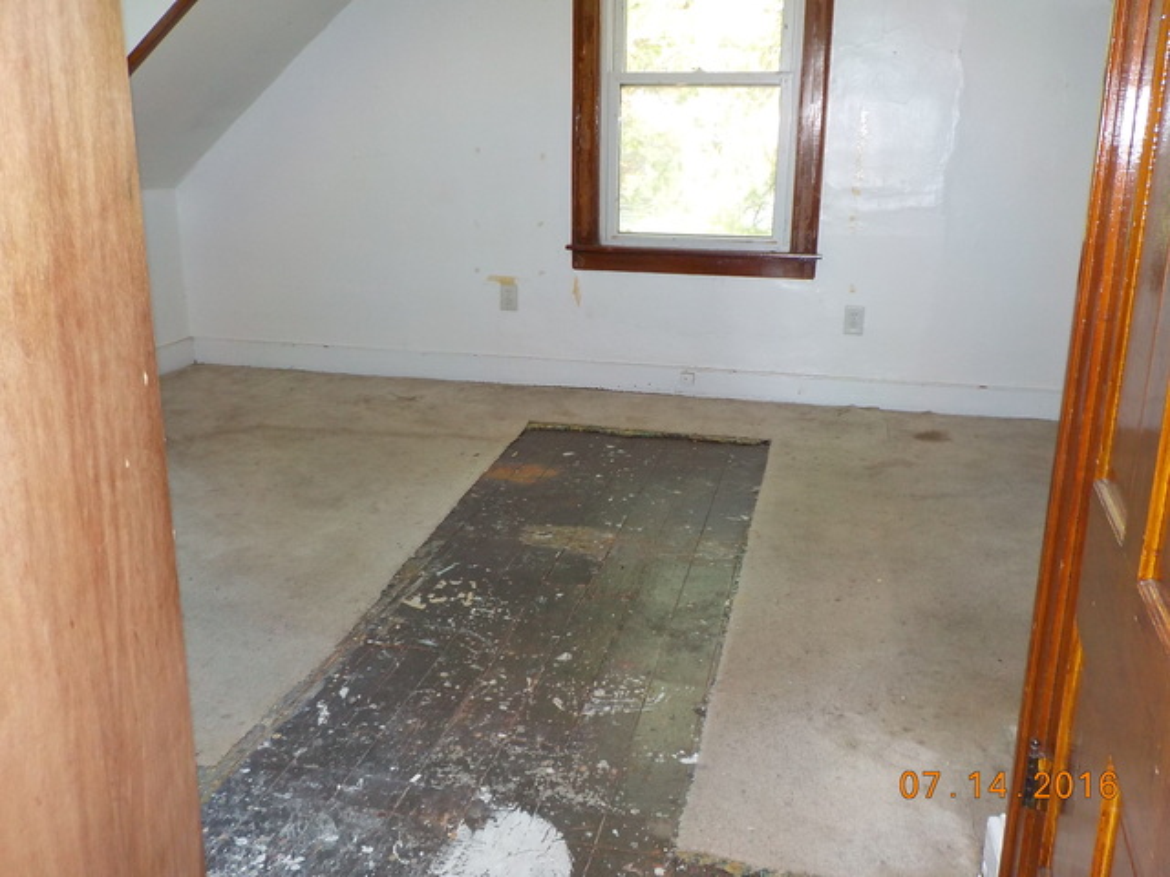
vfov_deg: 46.8
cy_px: 438
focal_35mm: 30
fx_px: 1014
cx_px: 585
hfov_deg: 60.0
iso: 200
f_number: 3.3
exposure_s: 1/30
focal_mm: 4.1
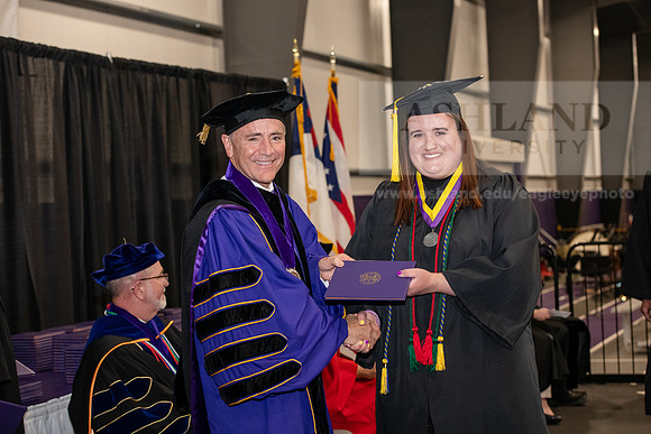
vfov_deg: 19.5
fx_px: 1266
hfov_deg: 28.8
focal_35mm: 70
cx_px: 326
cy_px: 217
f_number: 5
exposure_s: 1/200
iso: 2500
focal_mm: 70
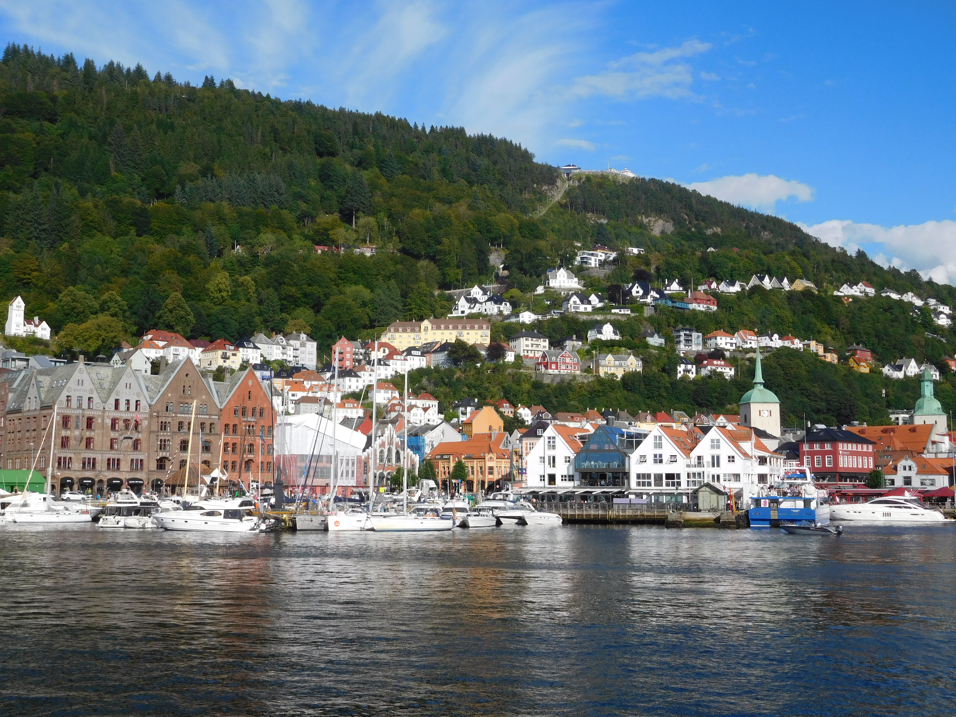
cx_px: 478
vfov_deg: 32.2
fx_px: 1243
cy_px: 358
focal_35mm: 45
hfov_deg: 42.1
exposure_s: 1/1250
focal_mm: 8
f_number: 4
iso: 125
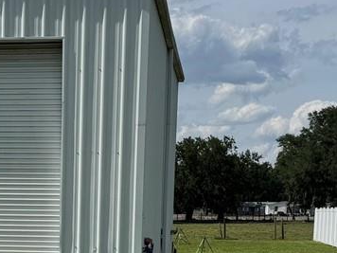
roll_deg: -0.8
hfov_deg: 17.9
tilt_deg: -6.9
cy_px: 322
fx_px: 1051
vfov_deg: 13.3
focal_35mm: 108
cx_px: 37
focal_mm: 6.76
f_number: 1.78
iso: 80
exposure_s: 1/7937
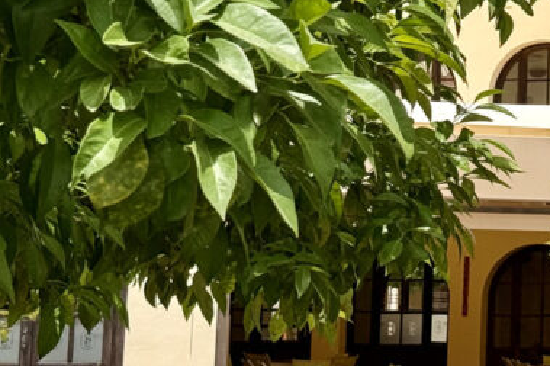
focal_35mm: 135
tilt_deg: +8.0
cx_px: 673
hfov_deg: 14.7
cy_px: 6
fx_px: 2061
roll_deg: +0.6
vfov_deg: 10.1
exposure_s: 1/4587
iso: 64
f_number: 1.78
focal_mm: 6.76
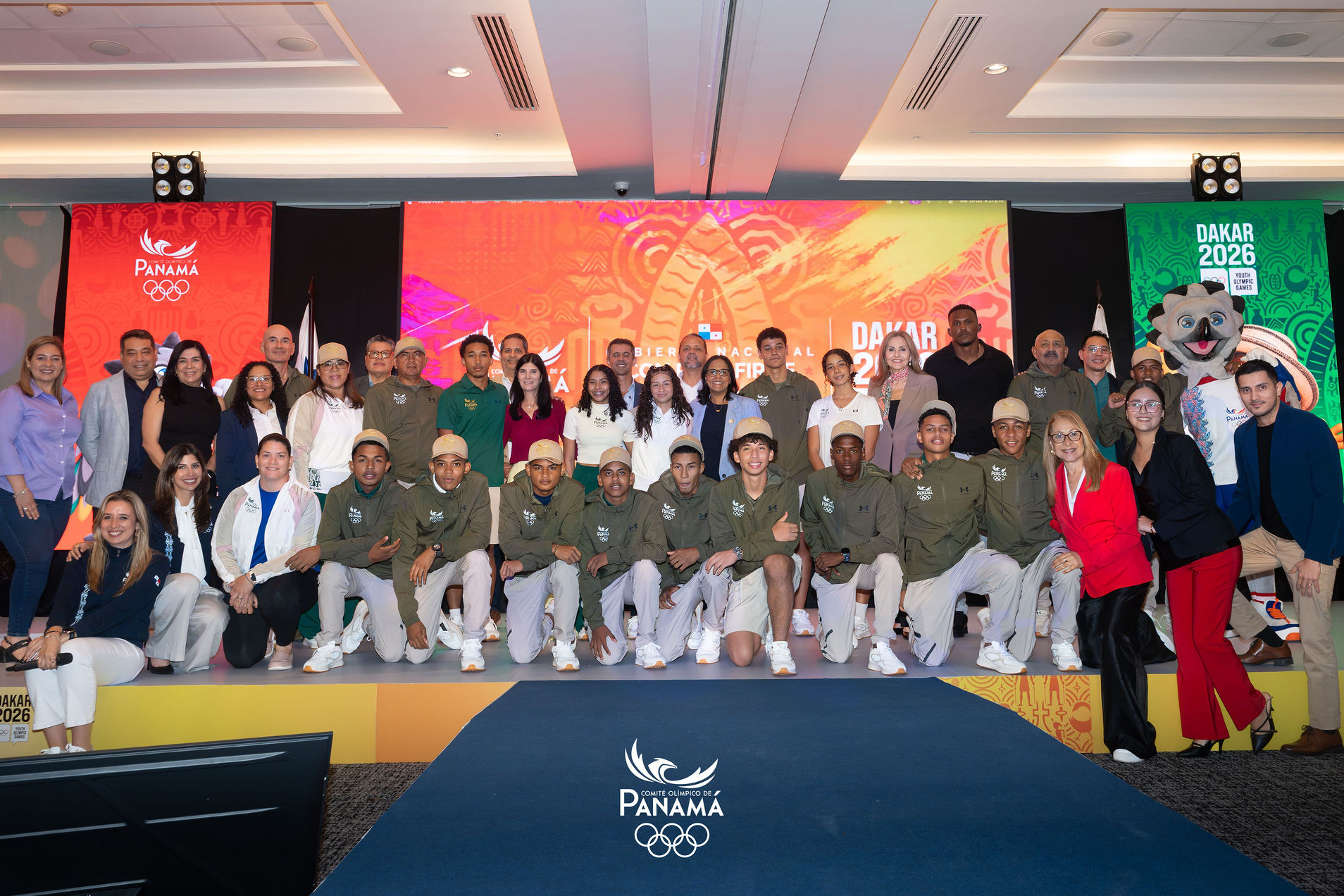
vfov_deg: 43.3
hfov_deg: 61.9
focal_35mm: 30
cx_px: 701
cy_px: 348
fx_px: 1120
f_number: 6.3
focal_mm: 24
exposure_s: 1/250
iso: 1600
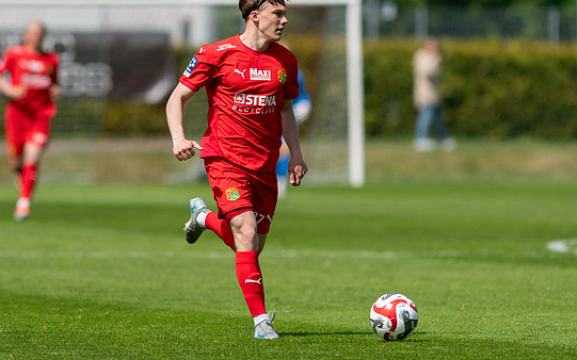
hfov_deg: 3.9
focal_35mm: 543
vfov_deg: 2.4
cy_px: 136
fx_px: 8538
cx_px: 254
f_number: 3.2
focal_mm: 300
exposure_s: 1/2000
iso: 100
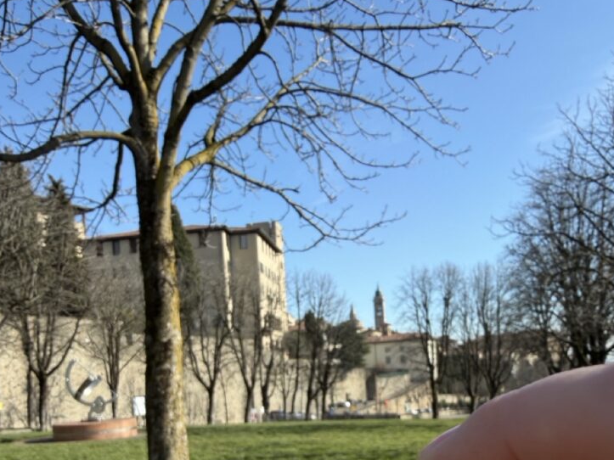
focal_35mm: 34
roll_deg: +3.4
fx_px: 603
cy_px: 412
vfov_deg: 38.9
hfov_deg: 53.9
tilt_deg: -0.3
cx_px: 292
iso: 32
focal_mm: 2.22
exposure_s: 1/777
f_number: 2.2
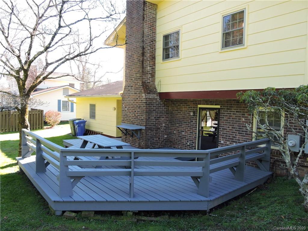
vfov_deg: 56.8
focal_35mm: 24
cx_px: 154
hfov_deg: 71.6
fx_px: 214
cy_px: 116
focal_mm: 4.3
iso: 100
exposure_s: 1/80
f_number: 3.3
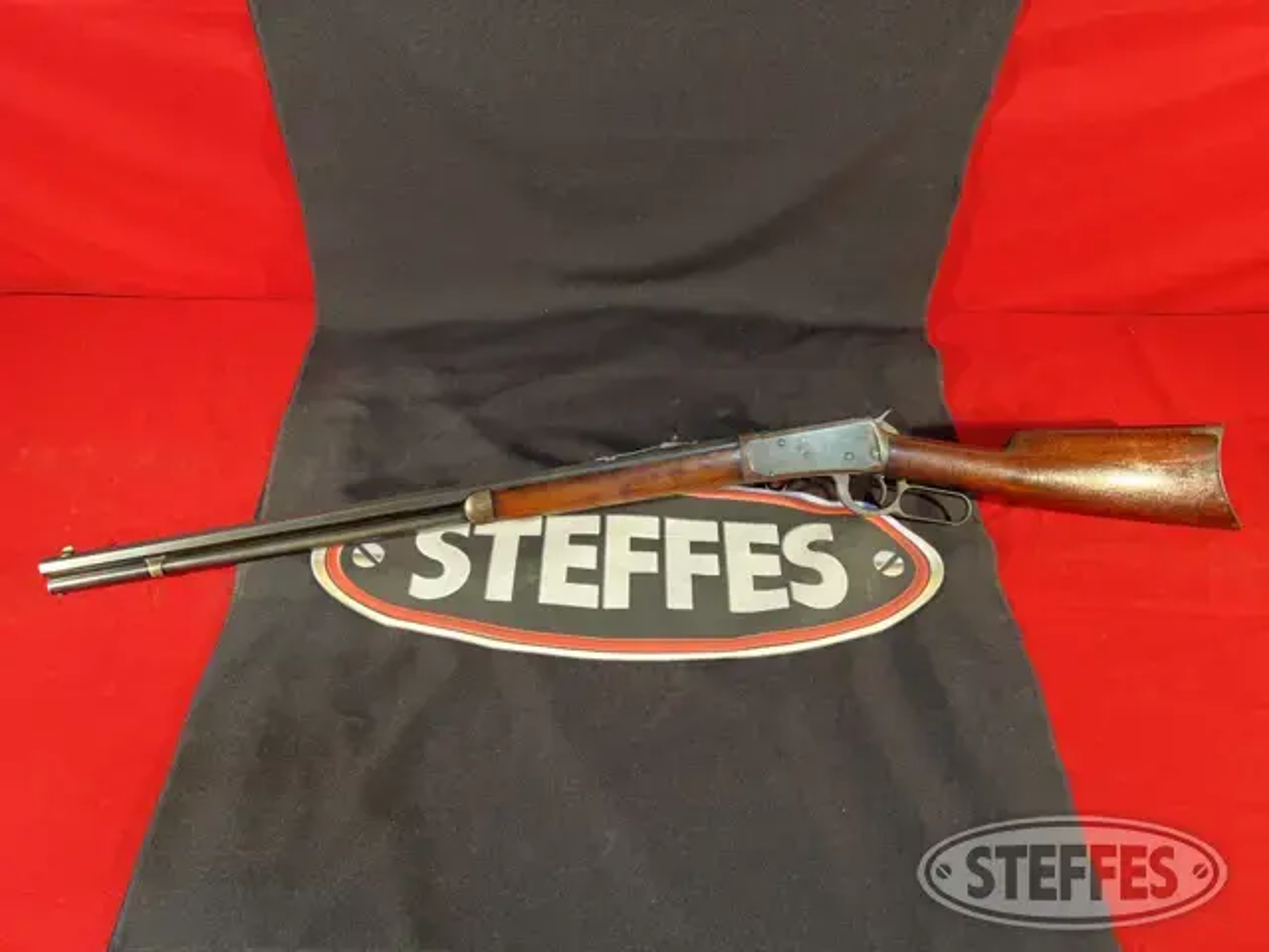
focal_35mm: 26
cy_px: 476
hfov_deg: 67.3
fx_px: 953
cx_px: 634
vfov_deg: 53.1
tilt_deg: -49.0
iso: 125
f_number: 1.5
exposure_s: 1/120
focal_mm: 5.7
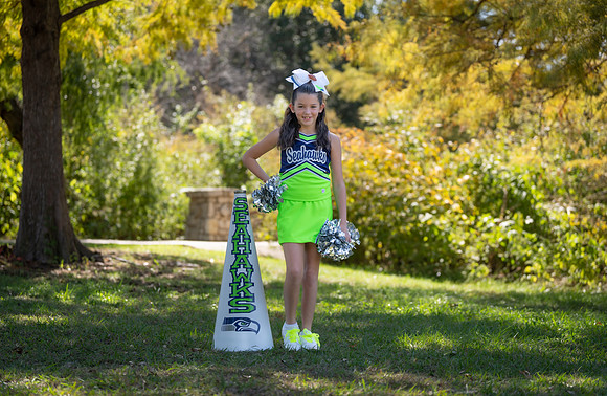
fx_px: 1418
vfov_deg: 15.9
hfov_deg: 24.2
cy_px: 203
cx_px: 304
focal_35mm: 85
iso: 100
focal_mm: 84
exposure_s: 1/500
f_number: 2.8
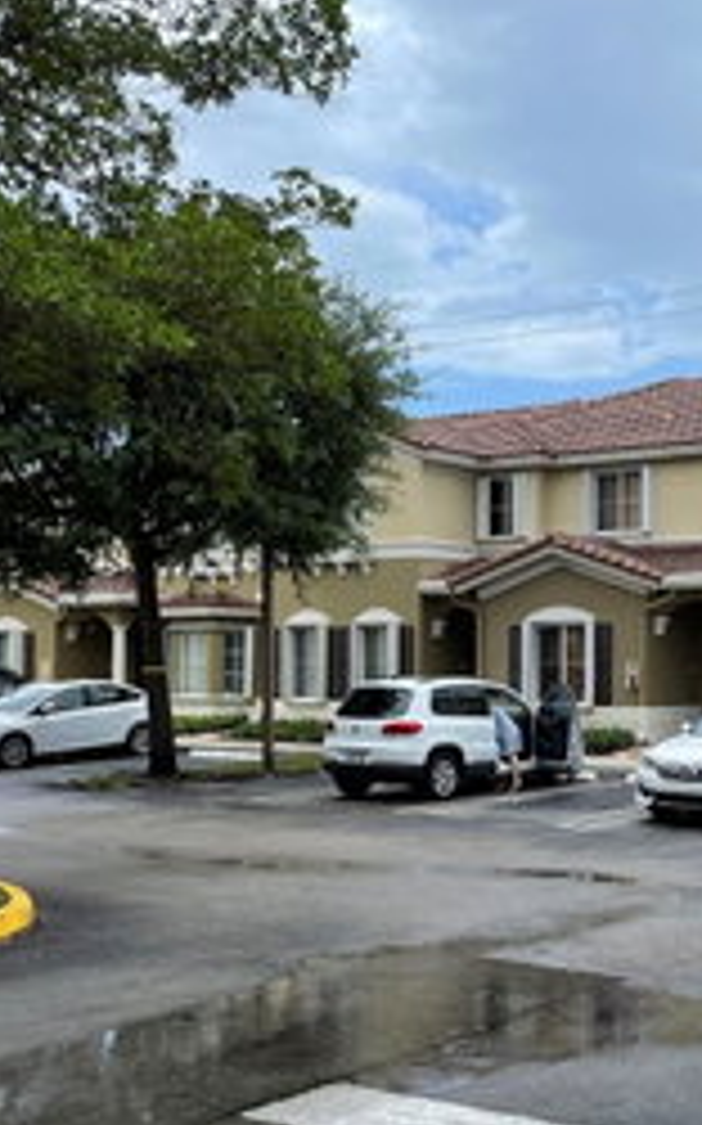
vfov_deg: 42.6
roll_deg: -0.2
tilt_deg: +2.4
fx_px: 1440
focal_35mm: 47
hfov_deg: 26.7
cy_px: 634
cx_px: 592
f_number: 1.6
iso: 32
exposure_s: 1/2564
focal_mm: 4.2
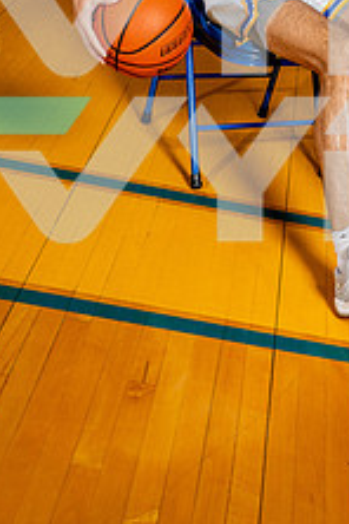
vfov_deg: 28.3
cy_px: 5
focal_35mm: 67
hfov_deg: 20.0
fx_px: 974
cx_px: 302
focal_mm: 33
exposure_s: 1/250
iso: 160
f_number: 4
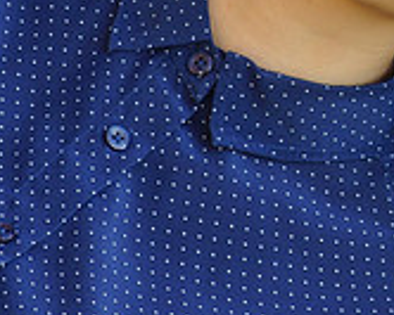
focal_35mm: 493
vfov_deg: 3.1
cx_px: 555
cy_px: -122
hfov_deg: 3.9
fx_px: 5752
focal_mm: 100
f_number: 5.6
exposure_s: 1/160
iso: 125
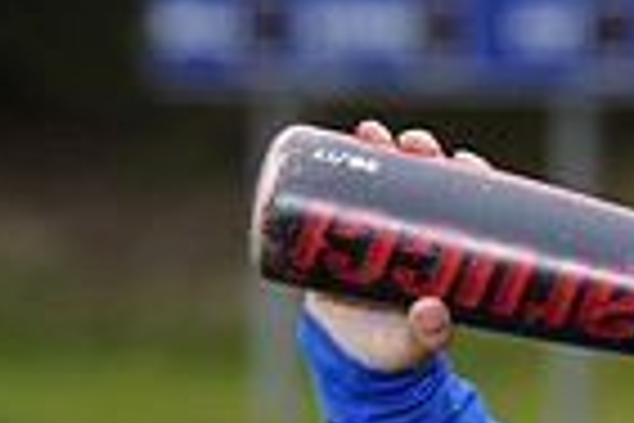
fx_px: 10689
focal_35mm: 607
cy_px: 596
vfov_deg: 2.3
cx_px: 1277
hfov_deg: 3.4
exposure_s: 1/250
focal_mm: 148
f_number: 6.3
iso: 100
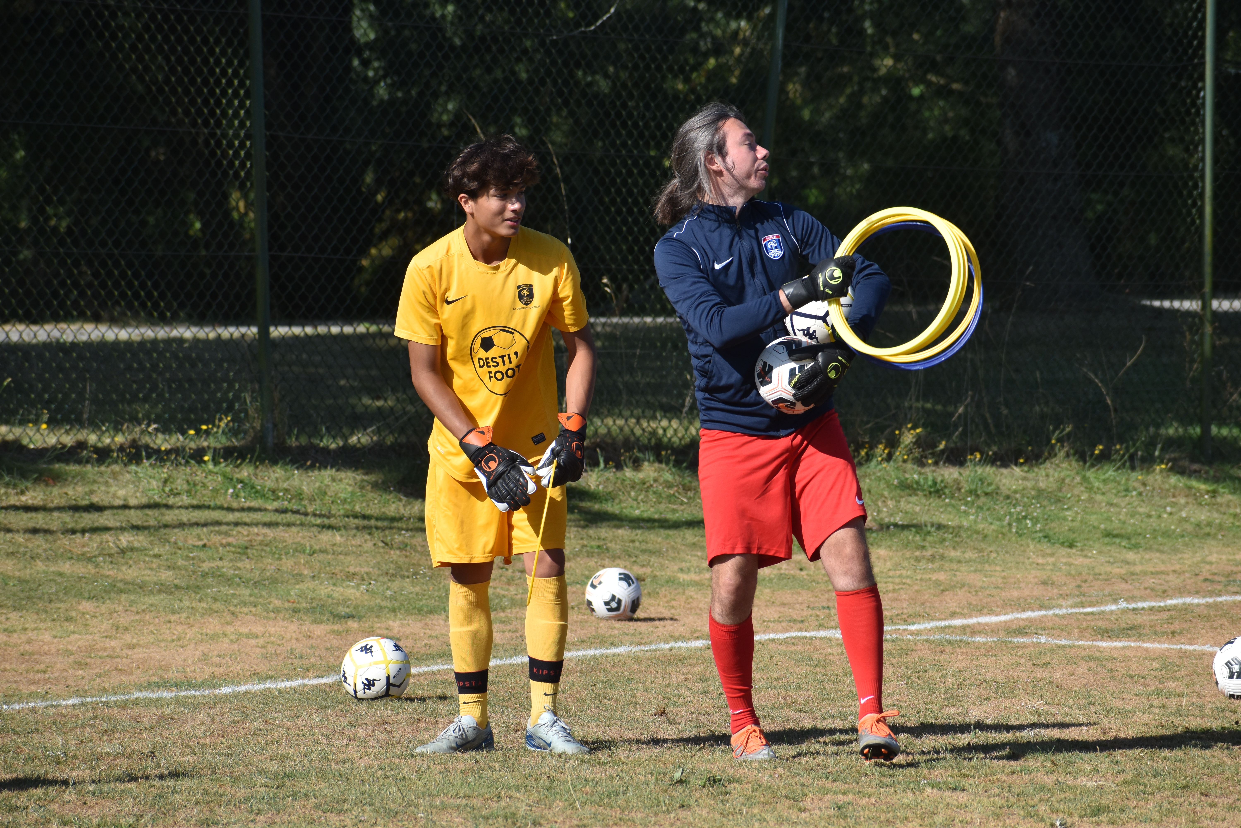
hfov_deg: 8.1
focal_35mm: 255
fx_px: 8790
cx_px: 620
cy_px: 414
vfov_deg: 5.4
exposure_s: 1/1000
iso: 200
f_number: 8
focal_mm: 170
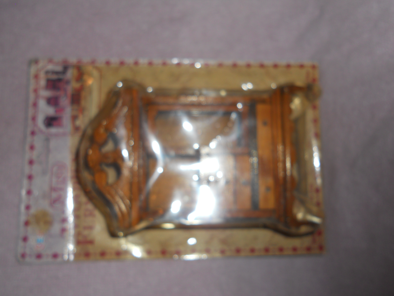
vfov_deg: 44.2
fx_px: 364
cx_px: 197
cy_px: 148
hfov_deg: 56.8
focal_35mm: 32
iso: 80
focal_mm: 5.8
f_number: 8.8
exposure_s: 1/25
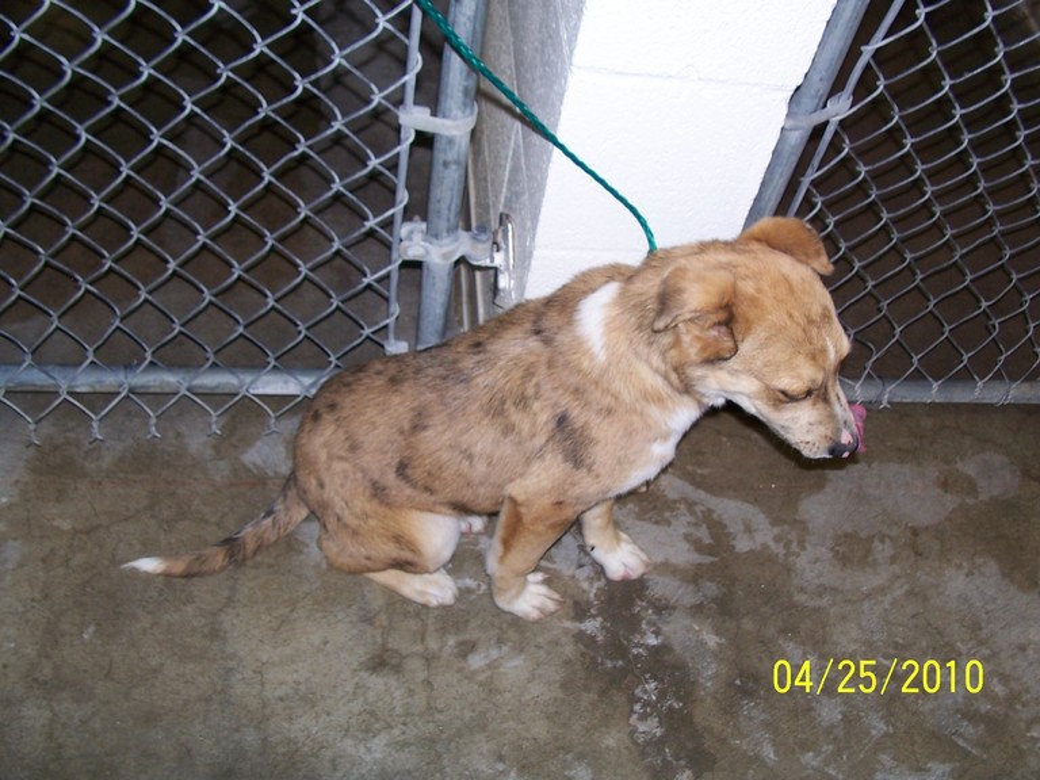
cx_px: 520
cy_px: 390
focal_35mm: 35
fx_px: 1052
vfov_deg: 40.7
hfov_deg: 52.6
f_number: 2.8
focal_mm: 6
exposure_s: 1/60
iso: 80
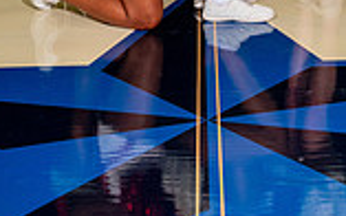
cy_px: -262
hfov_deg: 16.9
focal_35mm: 123
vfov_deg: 9.7
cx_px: 229
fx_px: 1159
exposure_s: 1/320
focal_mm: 42
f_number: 7.1
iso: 800
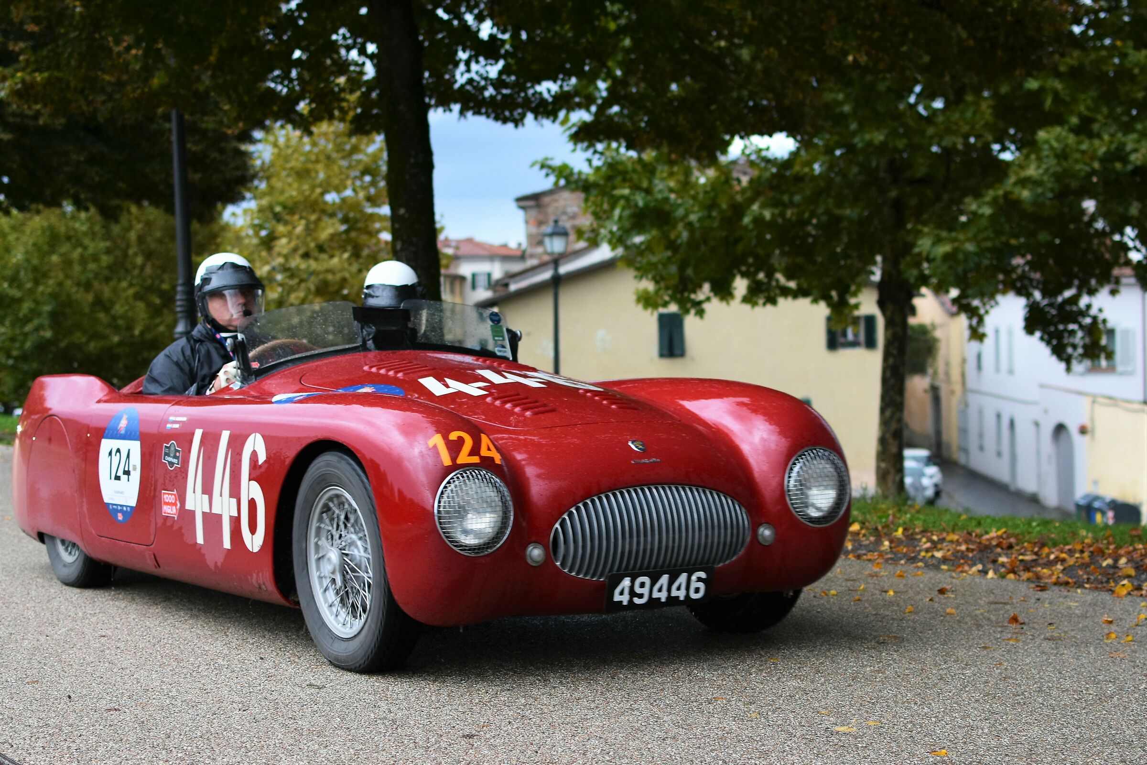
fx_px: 1673
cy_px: 382
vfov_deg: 25.8
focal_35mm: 52
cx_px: 574
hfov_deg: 37.9
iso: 400
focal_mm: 35
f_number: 2.8
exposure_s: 1/400
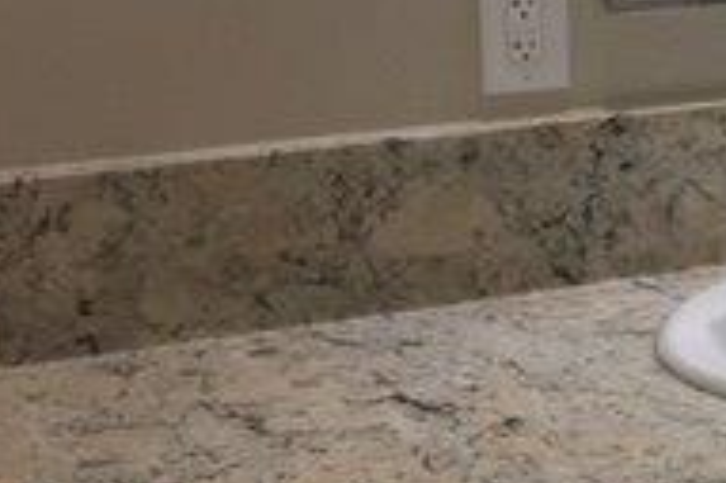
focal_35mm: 101
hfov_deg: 17.6
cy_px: -11
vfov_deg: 13.3
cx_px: 1167
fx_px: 2035
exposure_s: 1/40
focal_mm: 4.15
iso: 32
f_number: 2.2
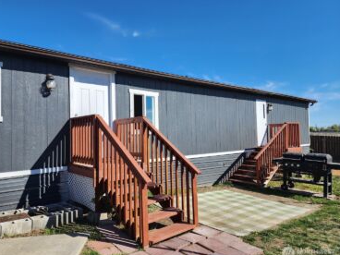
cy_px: 124
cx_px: 157
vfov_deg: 54.9
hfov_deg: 69.3
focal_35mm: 25
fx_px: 246
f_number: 1.8
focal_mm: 6.4
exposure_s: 1/1307
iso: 12
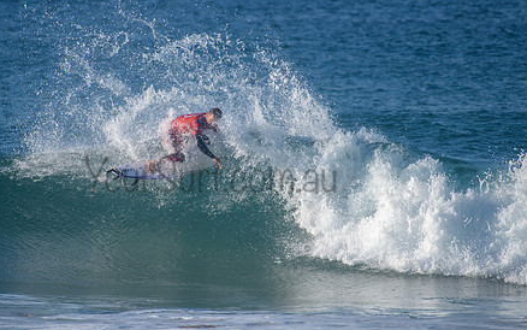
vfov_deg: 1.9
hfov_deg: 3.0
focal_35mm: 698
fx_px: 10028
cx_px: 209
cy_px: 164
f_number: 5.6
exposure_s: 1/2000
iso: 250
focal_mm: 500
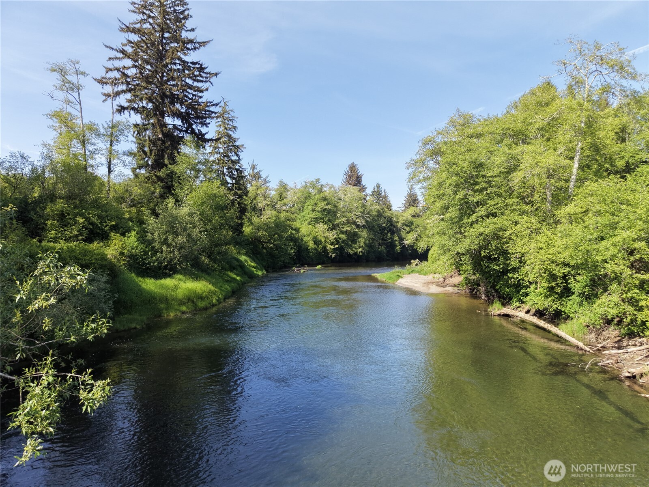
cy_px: 244
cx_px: 324
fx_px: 450
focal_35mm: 24
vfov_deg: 56.8
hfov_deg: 71.6
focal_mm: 8.67
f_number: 1.8
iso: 300
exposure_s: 1/2500
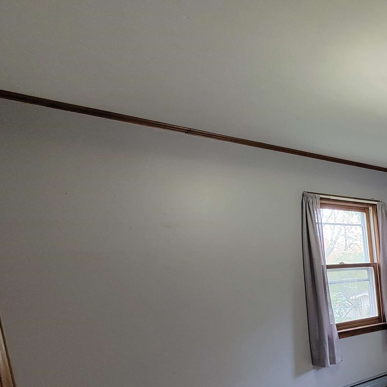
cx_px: 470
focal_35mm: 28
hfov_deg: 39.8
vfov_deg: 53.4
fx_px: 354
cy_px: 310
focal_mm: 2.2
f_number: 2.2
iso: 250
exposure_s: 1/60
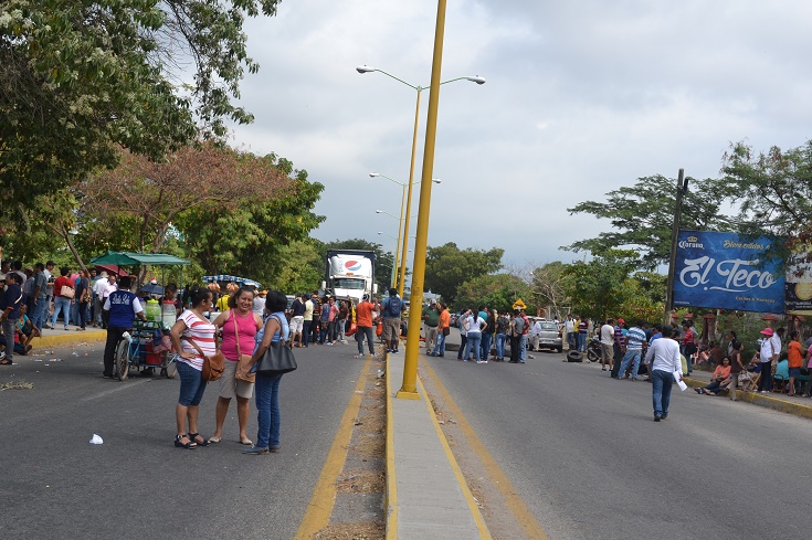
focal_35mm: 49
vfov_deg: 27.5
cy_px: 274
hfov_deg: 40.4
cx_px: 399
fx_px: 1104
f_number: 7.1
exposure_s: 1/200
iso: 100
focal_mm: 30
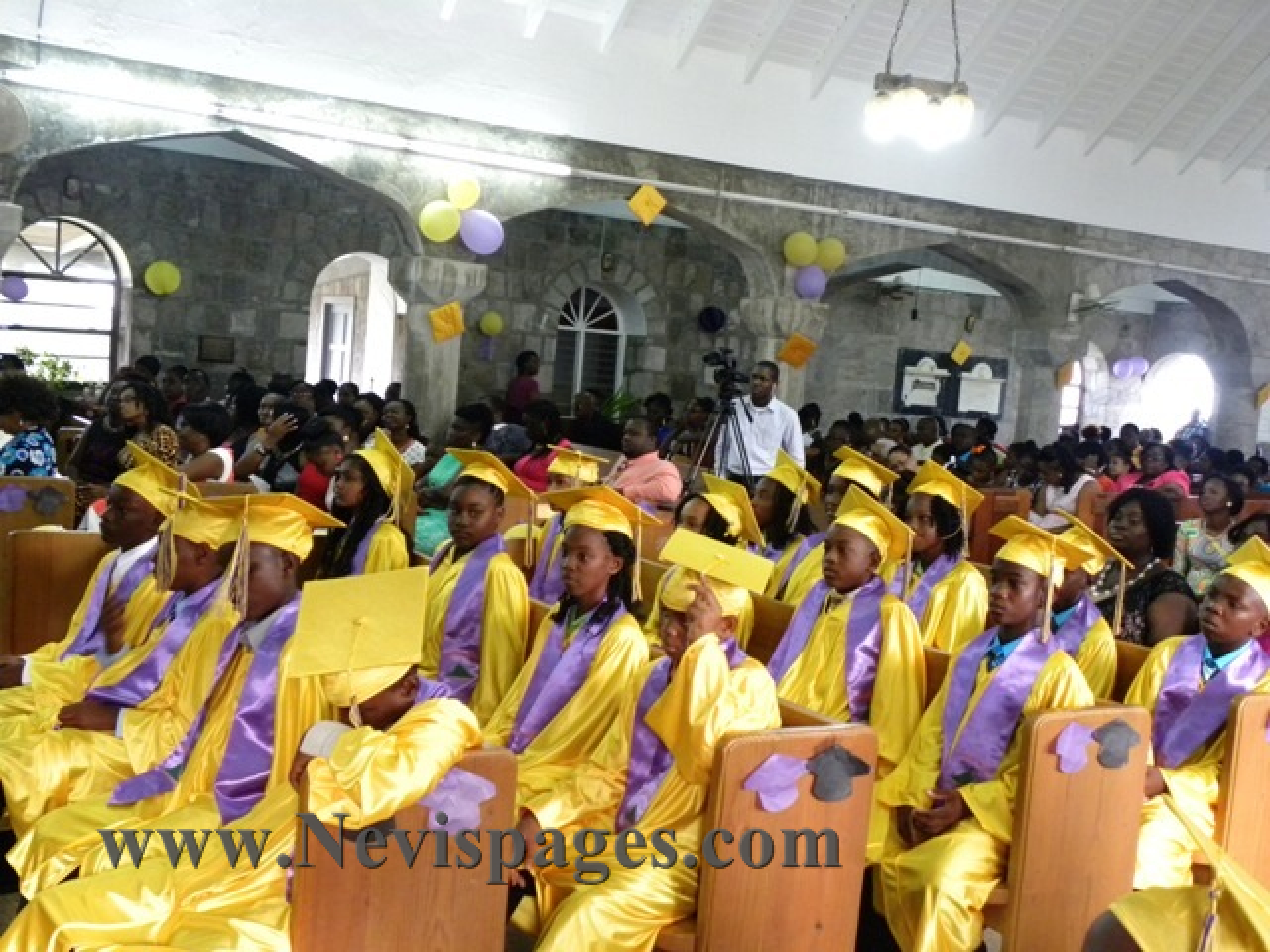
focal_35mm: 41
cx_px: 635
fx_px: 1504
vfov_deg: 35.1
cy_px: 476
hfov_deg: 45.8
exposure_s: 1/38.6
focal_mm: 7.3
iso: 400
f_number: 3.2
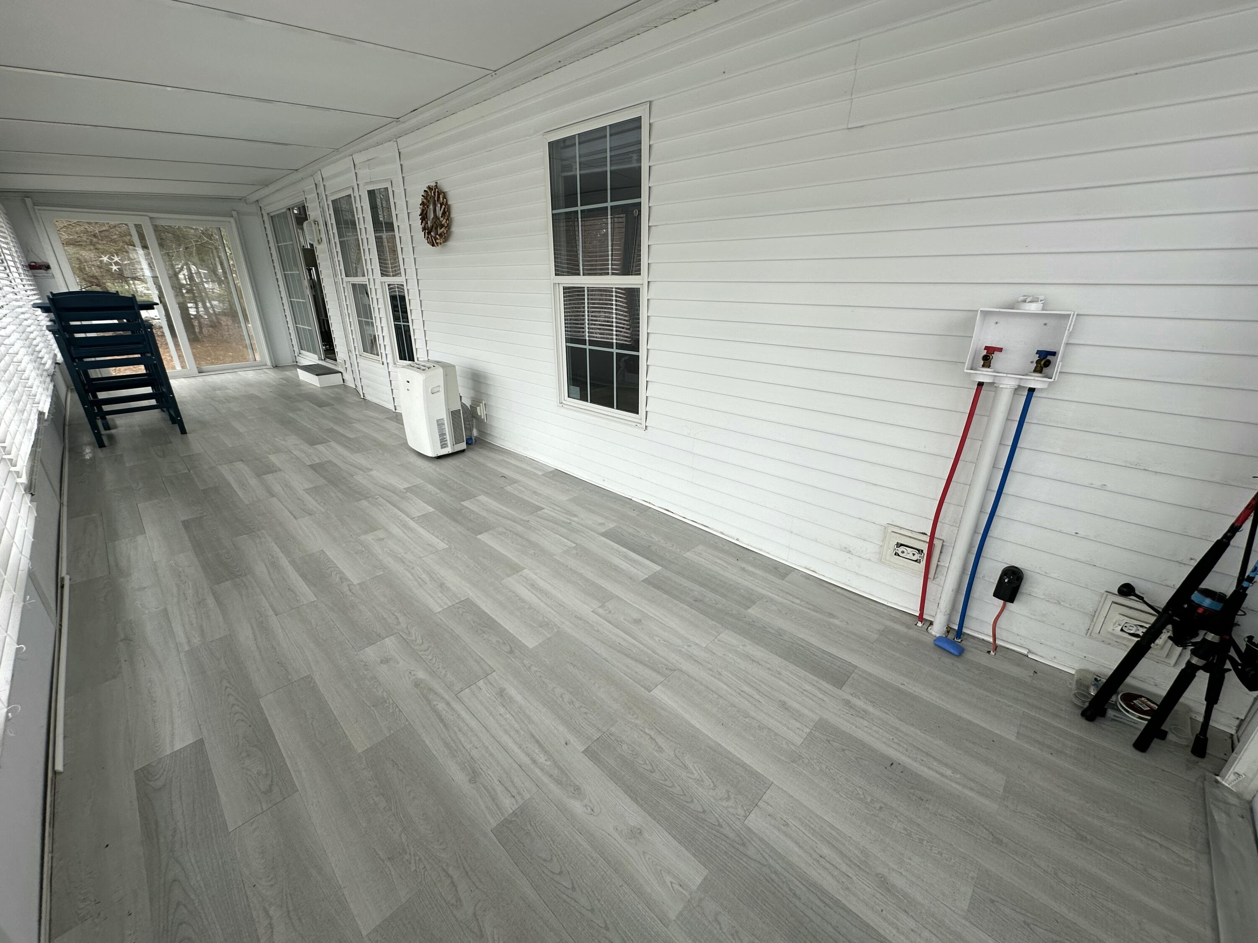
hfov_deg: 102.1
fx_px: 509
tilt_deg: -21.4
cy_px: 472
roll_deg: +0.3
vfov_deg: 85.7
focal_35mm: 14
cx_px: 629
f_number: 2.2
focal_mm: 2.22
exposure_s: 1/99
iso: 50
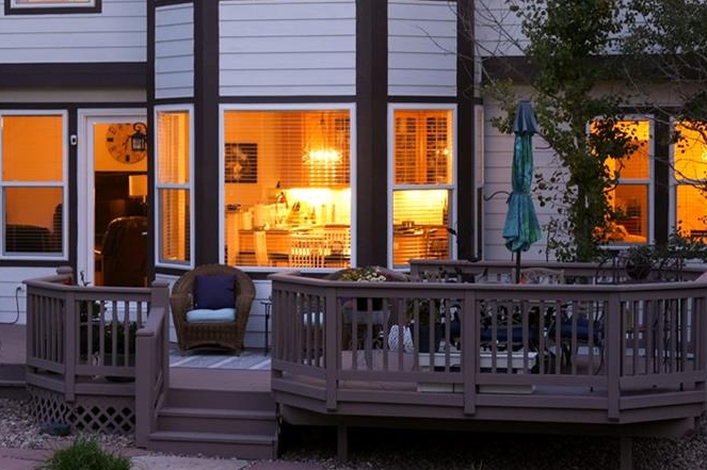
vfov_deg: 13.8
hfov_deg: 20.6
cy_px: 183
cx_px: 258
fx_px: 1943
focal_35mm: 99
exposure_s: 1/2
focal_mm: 41
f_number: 8
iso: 800
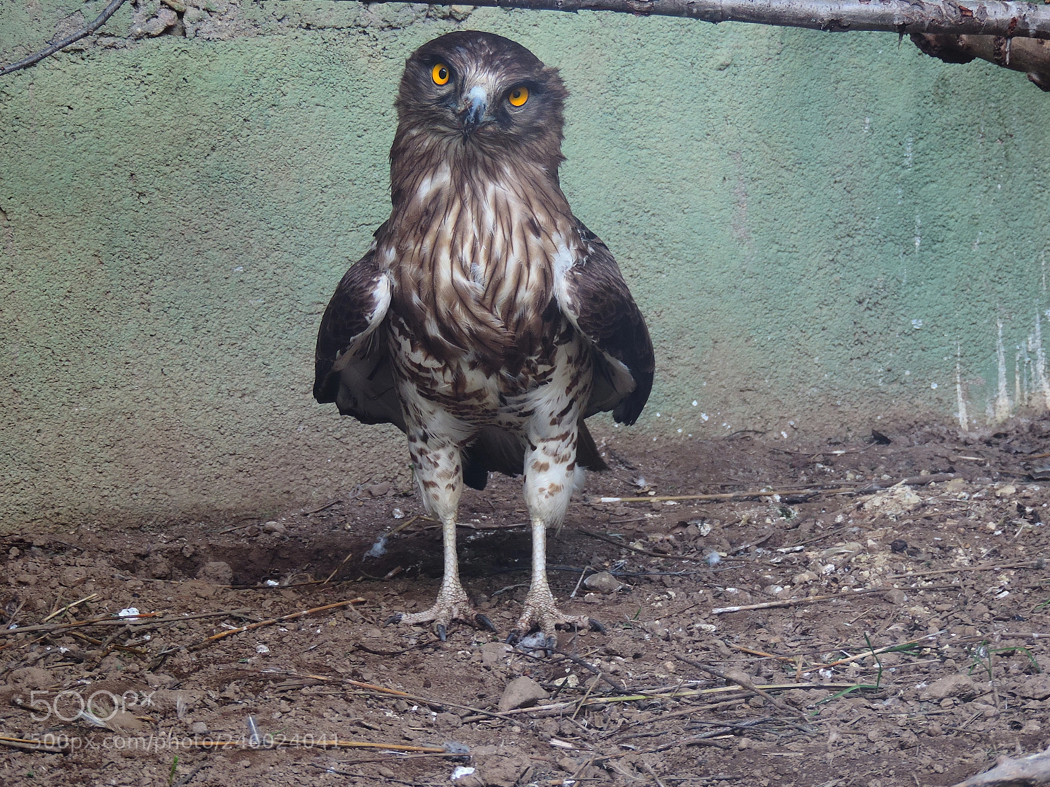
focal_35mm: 175
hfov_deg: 11.3
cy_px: 389
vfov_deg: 8.5
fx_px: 5309
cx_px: 528
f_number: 4.5
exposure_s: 1/25
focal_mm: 30.3
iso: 80
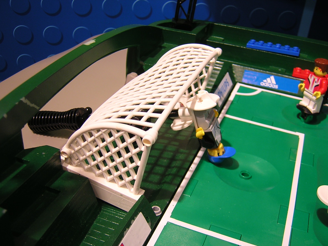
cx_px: 164
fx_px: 379
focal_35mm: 40
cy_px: 123
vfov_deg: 36.0
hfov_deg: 46.8
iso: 100
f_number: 2.7
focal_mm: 5.2
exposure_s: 1/5
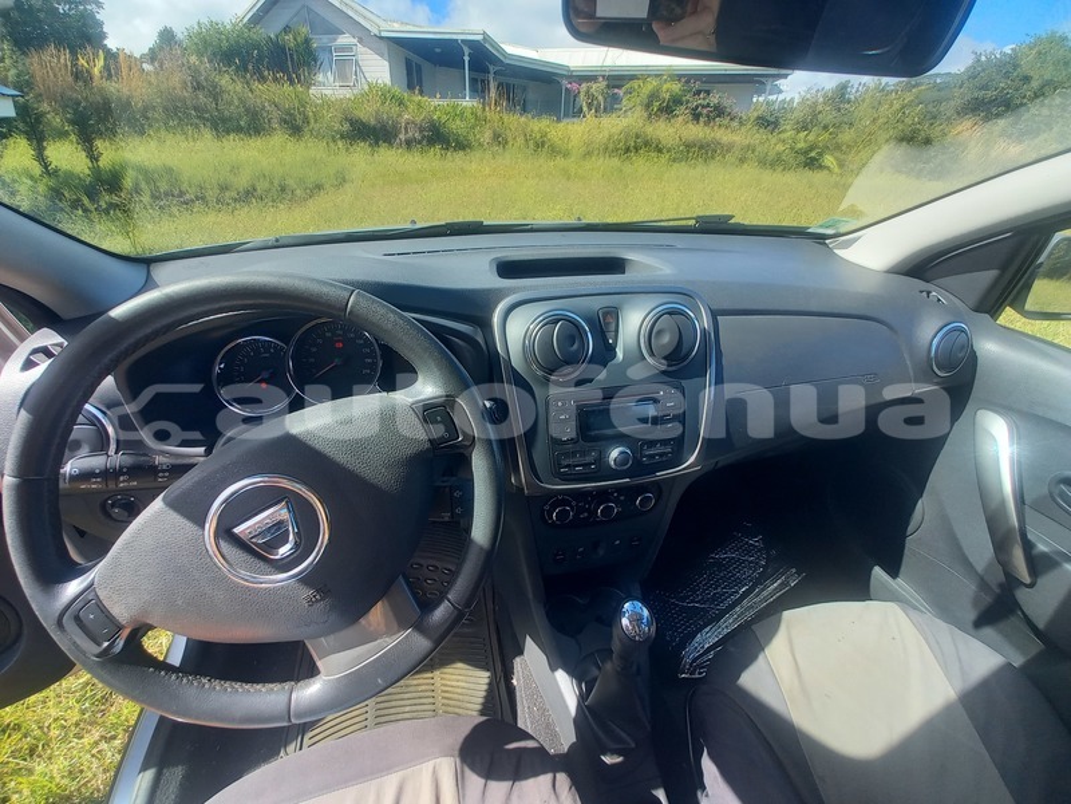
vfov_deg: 89.9
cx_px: 536
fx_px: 402
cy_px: 402
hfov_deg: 106.2
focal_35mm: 13
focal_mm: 1.42
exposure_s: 1/157
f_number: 2.2
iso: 40
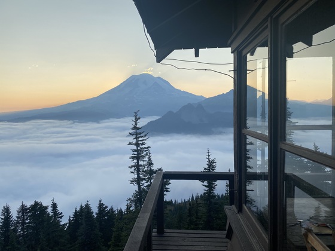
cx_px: 168
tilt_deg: -3.5
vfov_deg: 53.1
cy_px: 126
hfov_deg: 67.3
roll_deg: +1.2
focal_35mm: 26
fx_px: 252
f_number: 1.8
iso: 32
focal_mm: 4.25
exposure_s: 1/1504
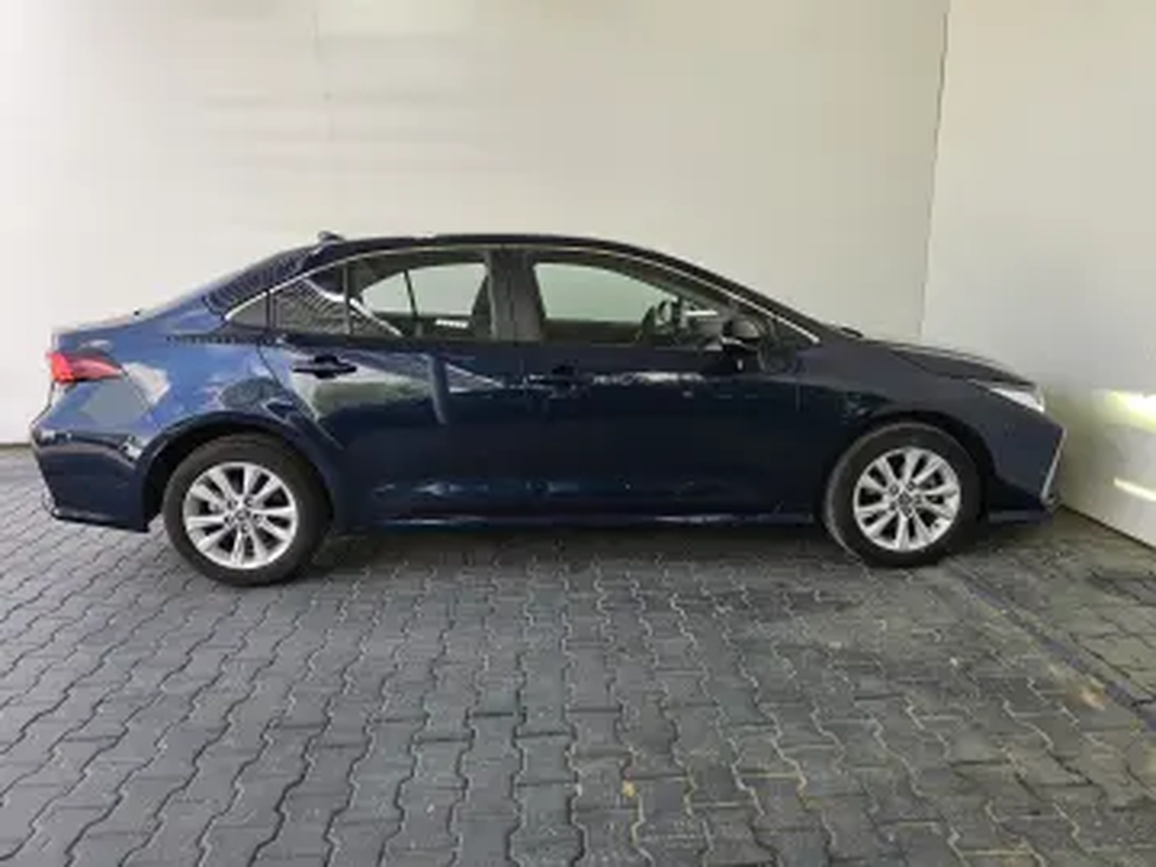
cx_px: 578
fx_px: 768
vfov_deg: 58.9
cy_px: 434
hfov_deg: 73.9
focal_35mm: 23
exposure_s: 1/100
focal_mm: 6.3
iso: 12
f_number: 1.7
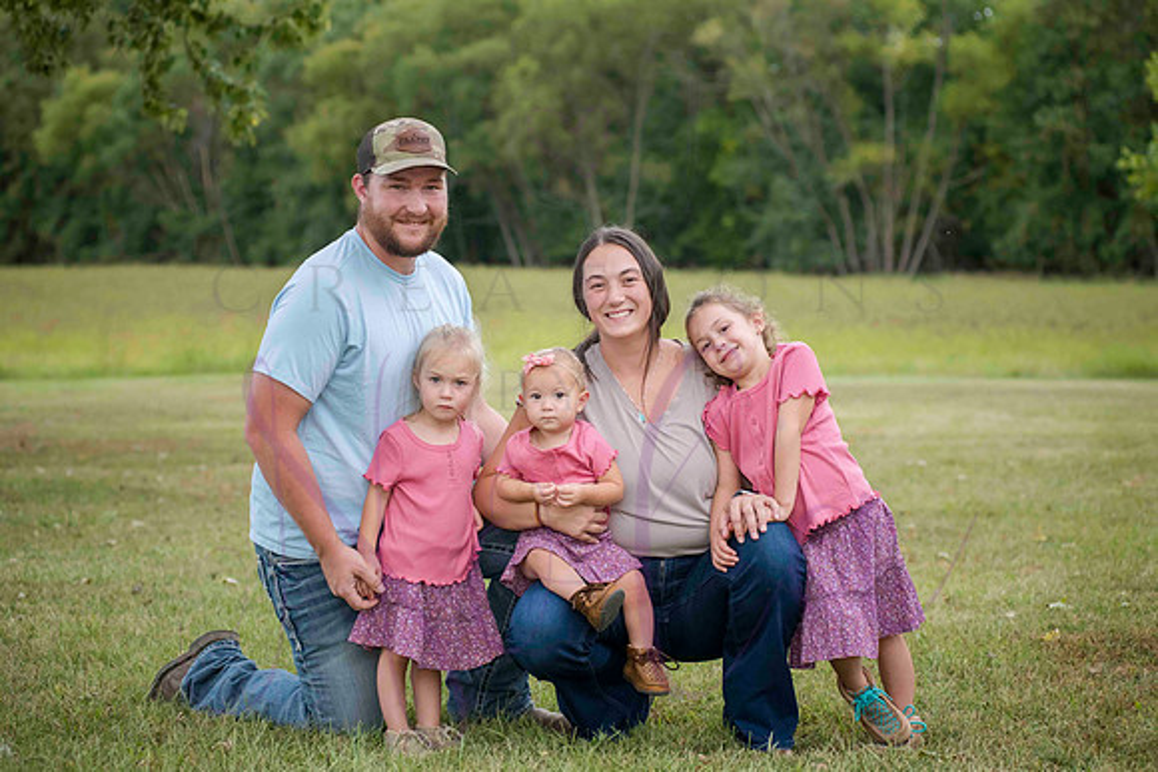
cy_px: 386
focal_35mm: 83
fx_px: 2684
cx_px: 579
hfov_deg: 24.3
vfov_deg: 16.4
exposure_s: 1/500
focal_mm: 80
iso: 400
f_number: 4.5
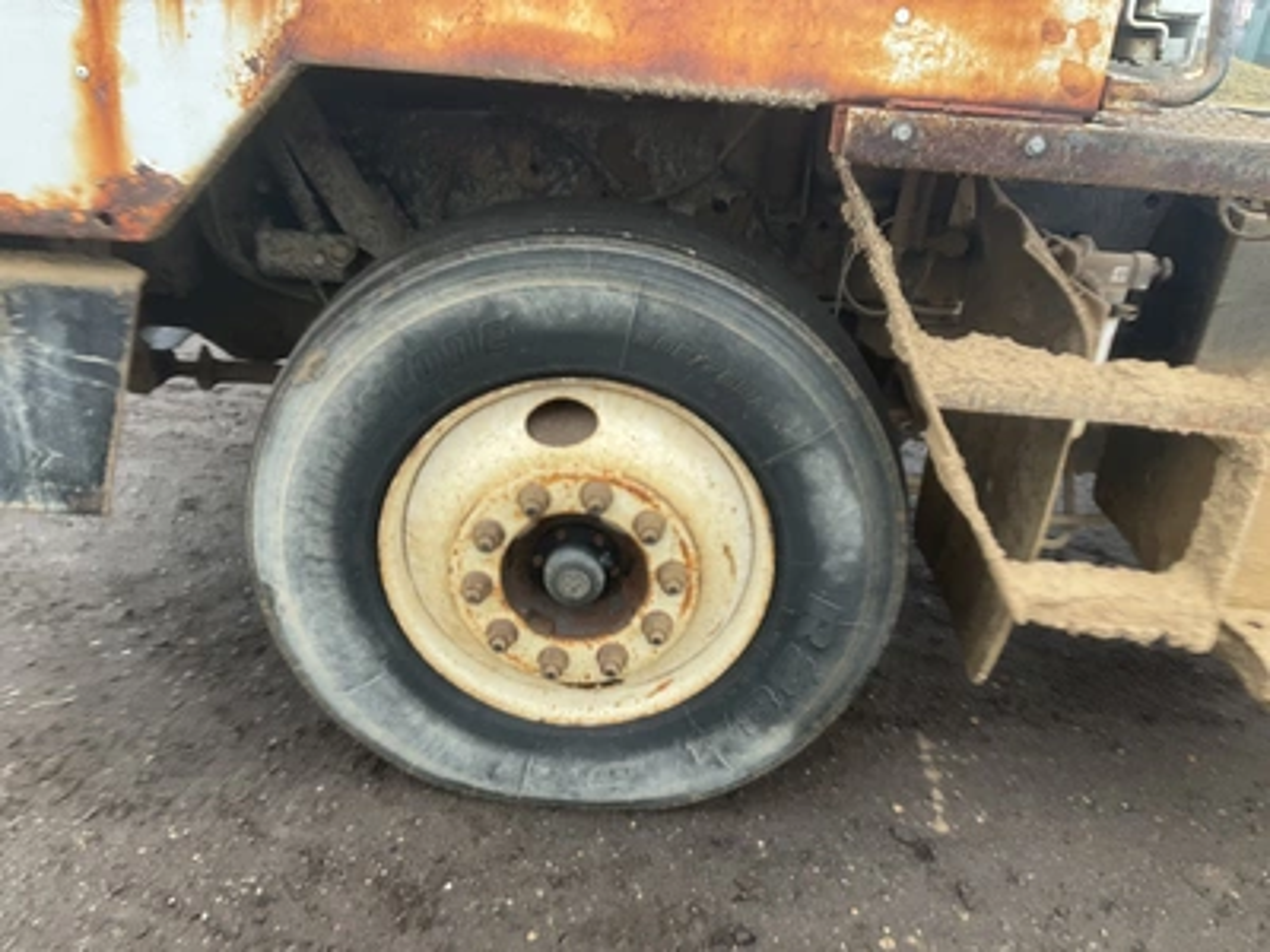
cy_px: 476
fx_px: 1064
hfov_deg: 61.7
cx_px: 635
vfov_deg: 48.2
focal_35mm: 29
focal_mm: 3
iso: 32
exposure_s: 1/122
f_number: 1.8
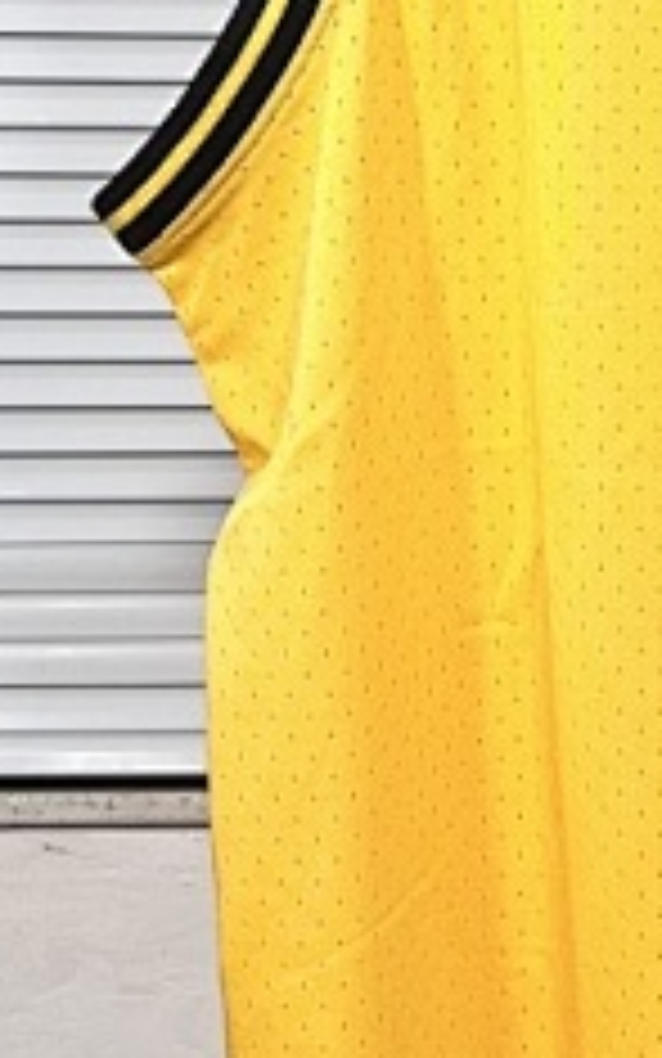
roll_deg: +0.6
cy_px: 108
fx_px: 2712
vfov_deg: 21.6
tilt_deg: +0.8
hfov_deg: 13.2
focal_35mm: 94
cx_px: 959
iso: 50
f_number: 1.5
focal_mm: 5.7
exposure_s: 1/572
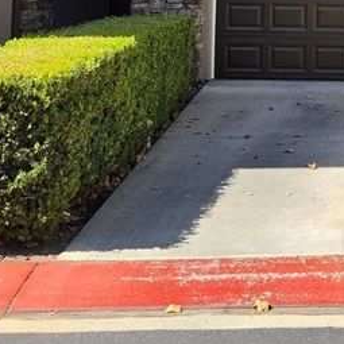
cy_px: -80
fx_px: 765
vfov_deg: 23.0
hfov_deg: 24.1
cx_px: 351
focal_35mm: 68
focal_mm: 5.4
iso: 80
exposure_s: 1/2593
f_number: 1.8
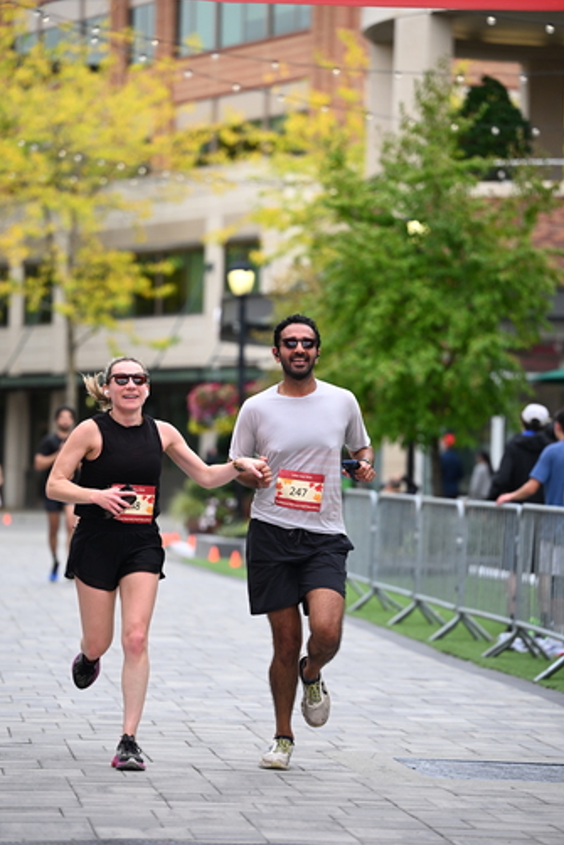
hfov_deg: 10.0
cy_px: 424
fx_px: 3217
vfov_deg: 15.0
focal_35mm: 137
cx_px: 258
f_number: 2.8
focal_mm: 125
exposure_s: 1/2000
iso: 640
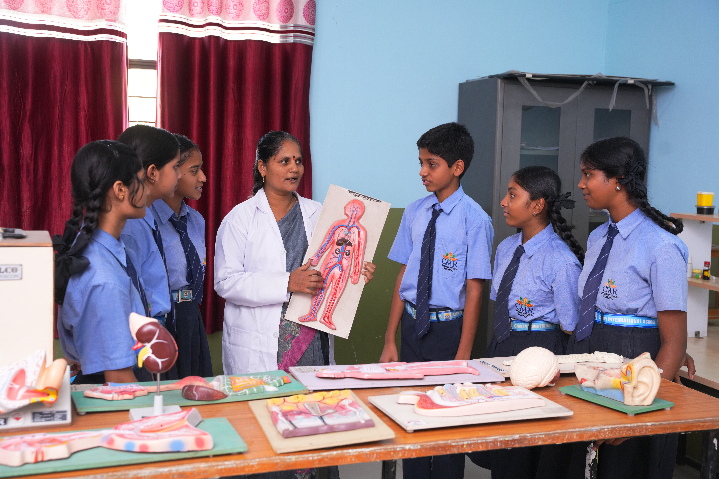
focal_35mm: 44
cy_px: 240
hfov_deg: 44.6
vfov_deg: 30.6
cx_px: 360
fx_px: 877
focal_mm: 43.9
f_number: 4.5
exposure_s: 1/125
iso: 1000
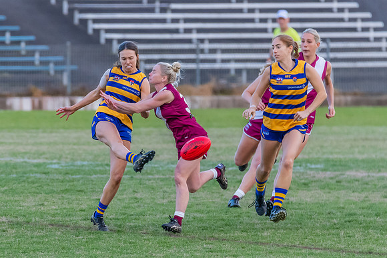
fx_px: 8199
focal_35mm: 763
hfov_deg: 2.7
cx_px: 129
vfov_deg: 1.8
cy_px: 176
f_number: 6
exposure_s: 1/1600
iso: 3200
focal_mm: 420
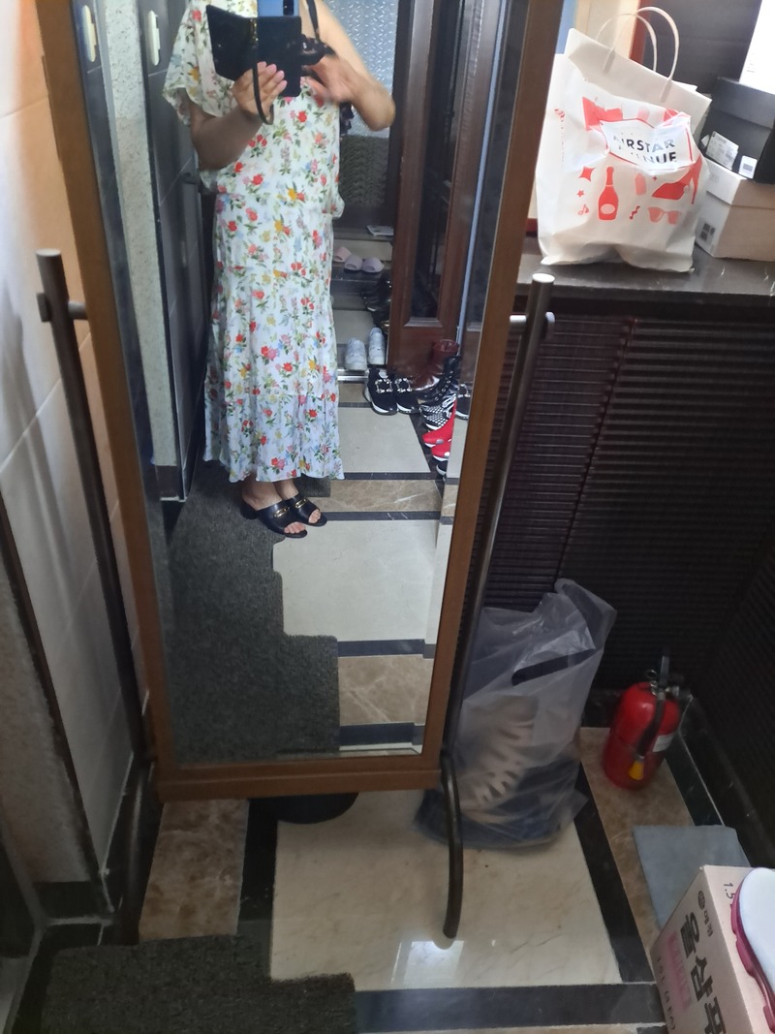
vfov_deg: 71.6
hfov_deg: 56.8
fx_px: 717
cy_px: 517
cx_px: 388
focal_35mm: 24
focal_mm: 5.23
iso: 1000
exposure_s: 1/17
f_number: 1.8
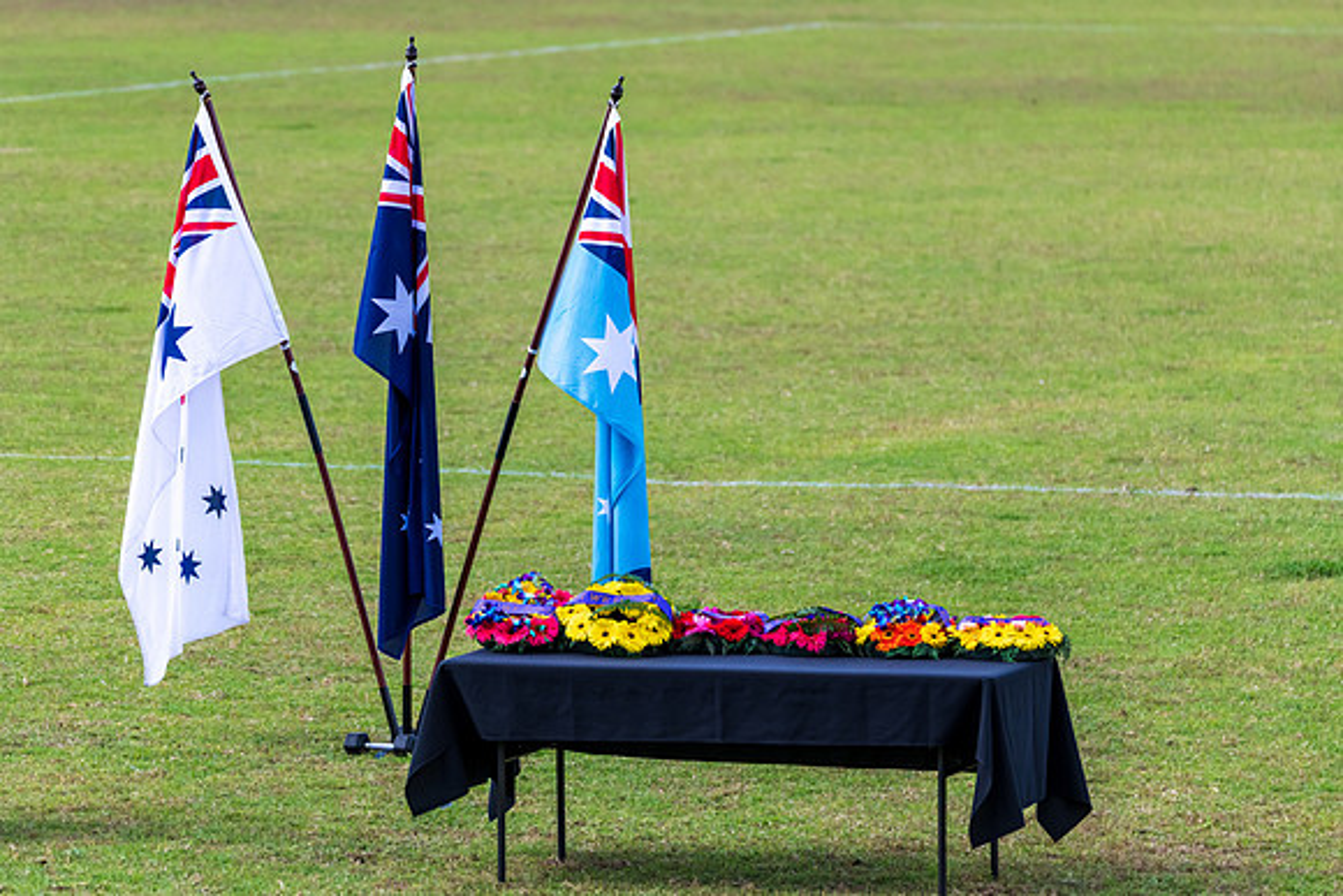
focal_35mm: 259
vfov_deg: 5.3
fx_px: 9658
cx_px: 648
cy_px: 432
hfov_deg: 8.0
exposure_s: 1/1600
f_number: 5.6
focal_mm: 250
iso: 800
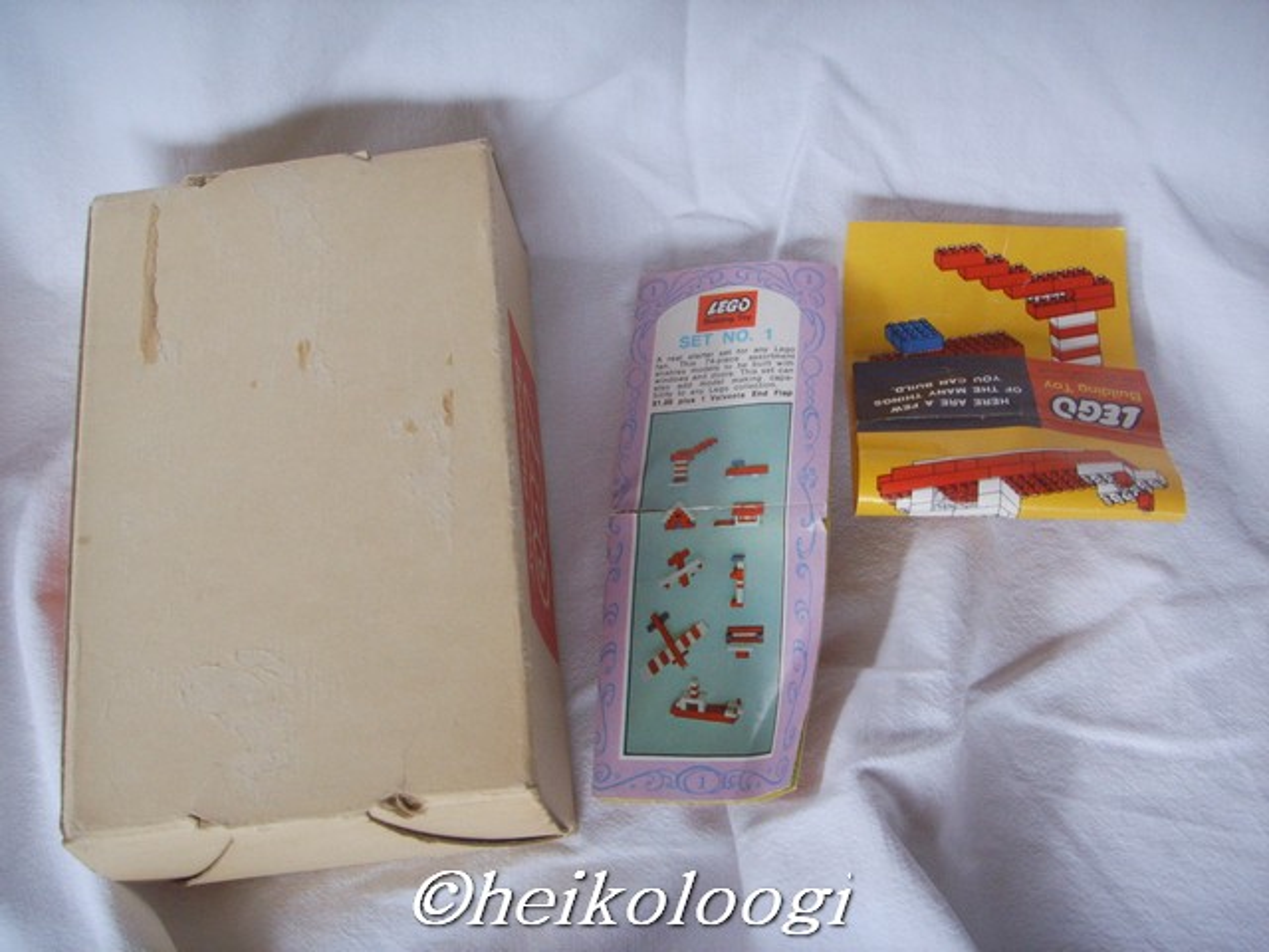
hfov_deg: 47.9
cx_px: 634
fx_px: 1430
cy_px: 476
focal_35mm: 39
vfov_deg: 36.8
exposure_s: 1/45
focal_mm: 6.6
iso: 152
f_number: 3.5
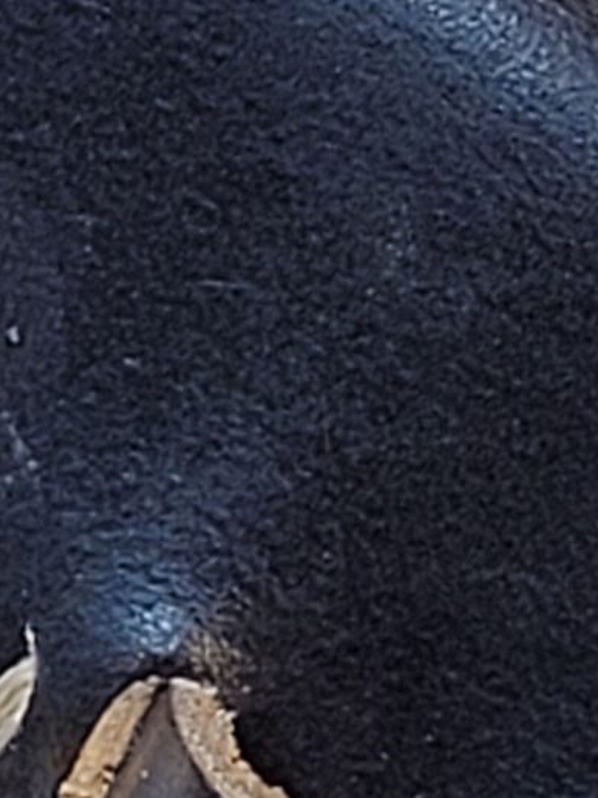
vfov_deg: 14.5
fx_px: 2971
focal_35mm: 129
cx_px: 589
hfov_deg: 11.4
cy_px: 1086
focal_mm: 5.4
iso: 40
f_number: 1.8
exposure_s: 1/105
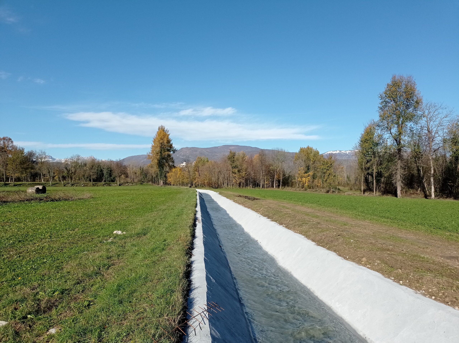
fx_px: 371
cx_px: 230
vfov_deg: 49.7
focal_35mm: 28
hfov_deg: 63.5
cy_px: 172
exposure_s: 1/3300
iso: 103
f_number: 1.79
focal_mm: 4.7
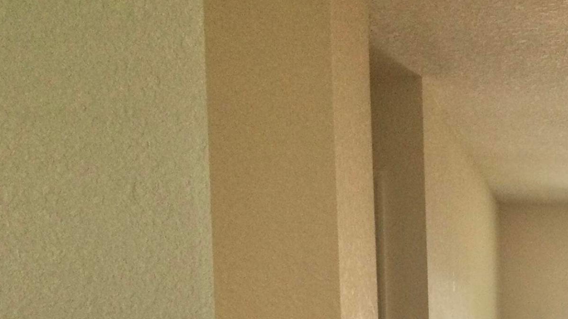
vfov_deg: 14.1
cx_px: 632
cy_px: 463
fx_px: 1220
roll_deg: -1.9
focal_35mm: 81
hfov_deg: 24.4
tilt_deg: -4.8
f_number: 2.4
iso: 50
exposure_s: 1/30
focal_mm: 3.3
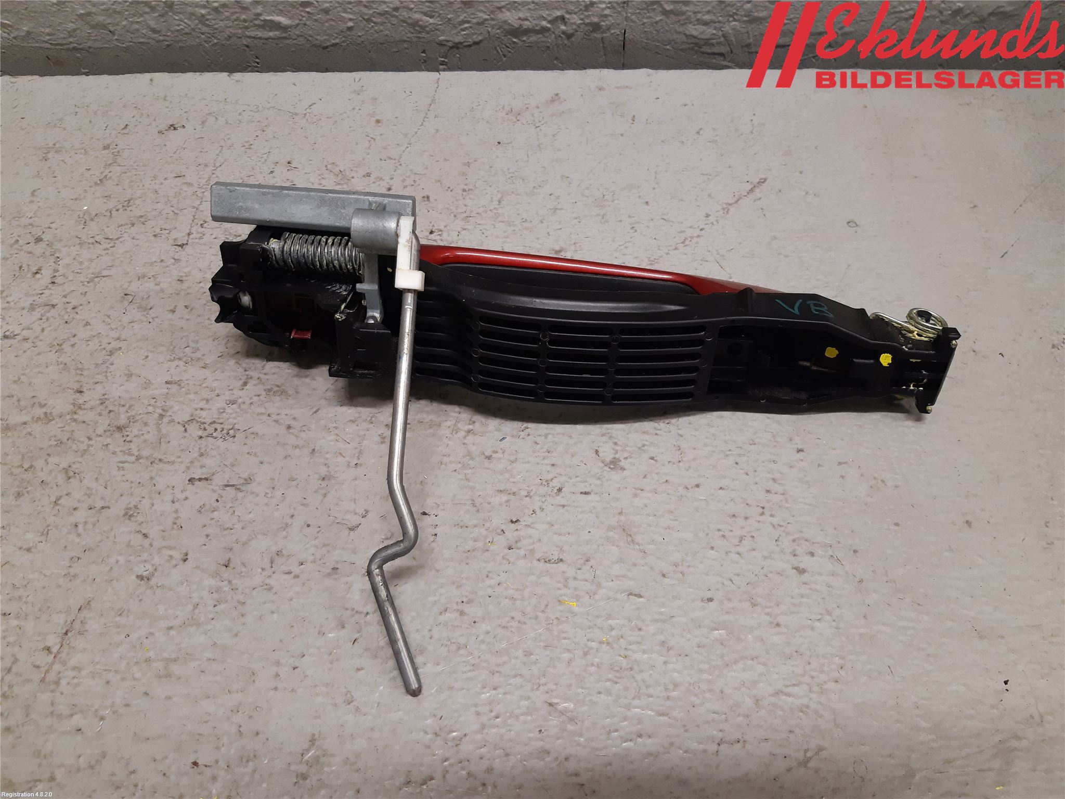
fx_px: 800
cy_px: 400
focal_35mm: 26
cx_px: 532
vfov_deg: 53.1
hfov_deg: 67.3
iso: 160
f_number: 1.7
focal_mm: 3.93
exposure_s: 1/50
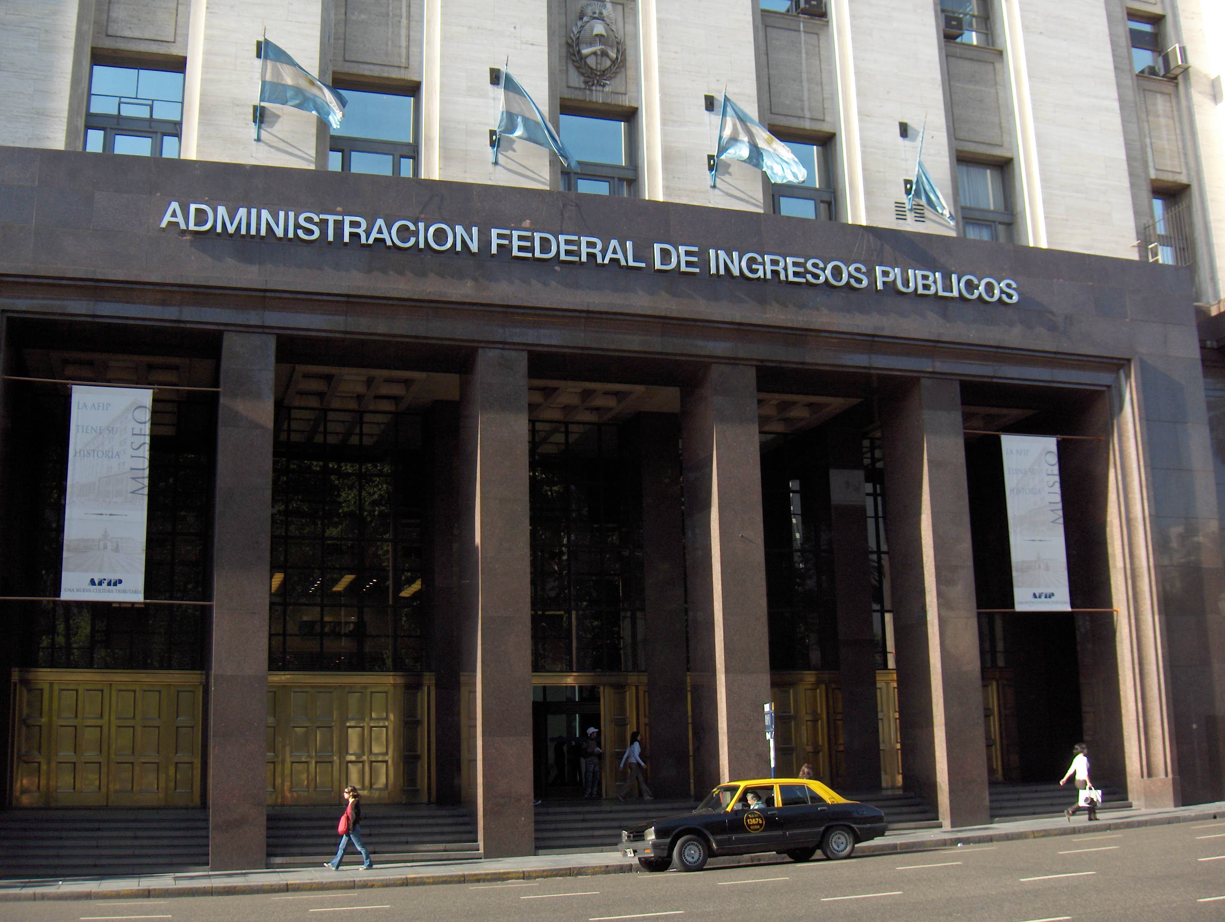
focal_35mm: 39
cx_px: 612
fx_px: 1382
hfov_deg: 47.8
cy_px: 461
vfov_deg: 36.9
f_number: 2.8
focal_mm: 8
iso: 100
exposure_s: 1/452
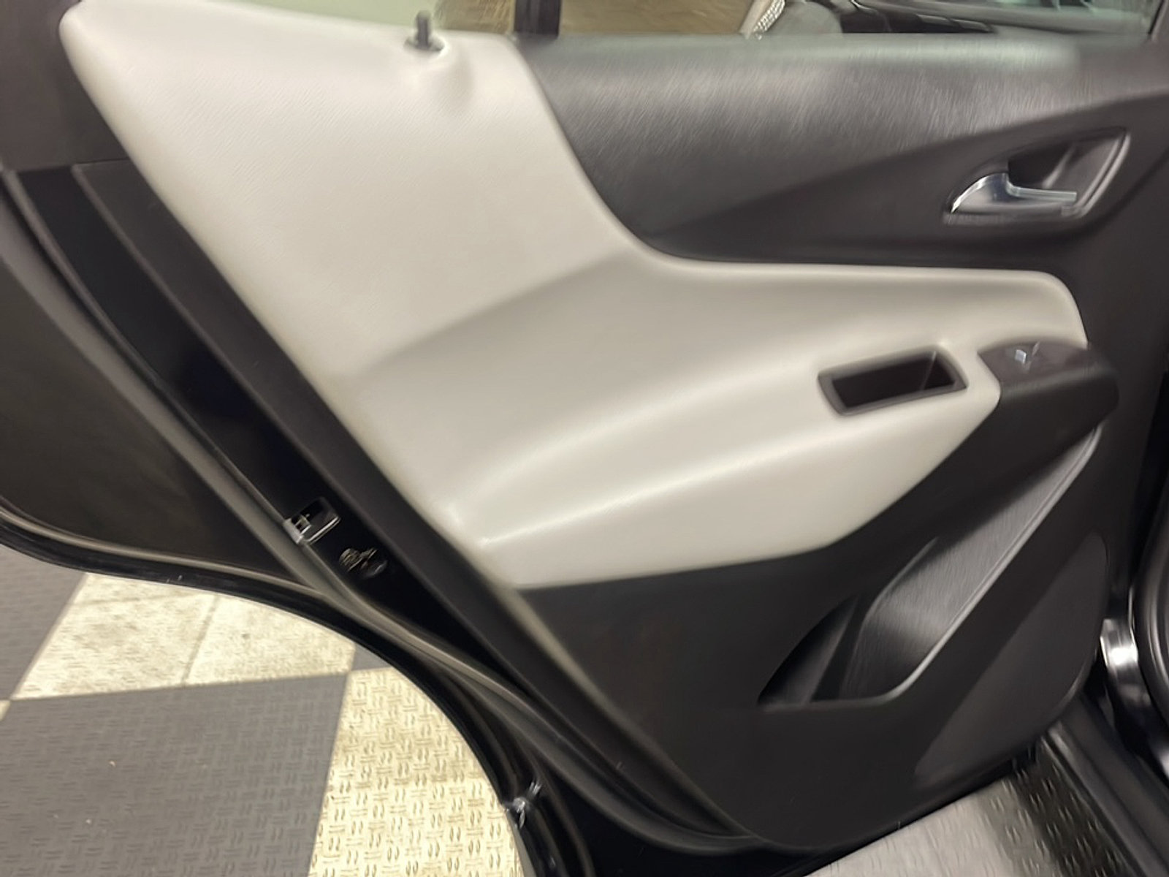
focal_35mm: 28
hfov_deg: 63.4
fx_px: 946
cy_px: 438
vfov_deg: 49.7
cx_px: 584
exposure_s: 1/40
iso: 160
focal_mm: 5.1
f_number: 1.6
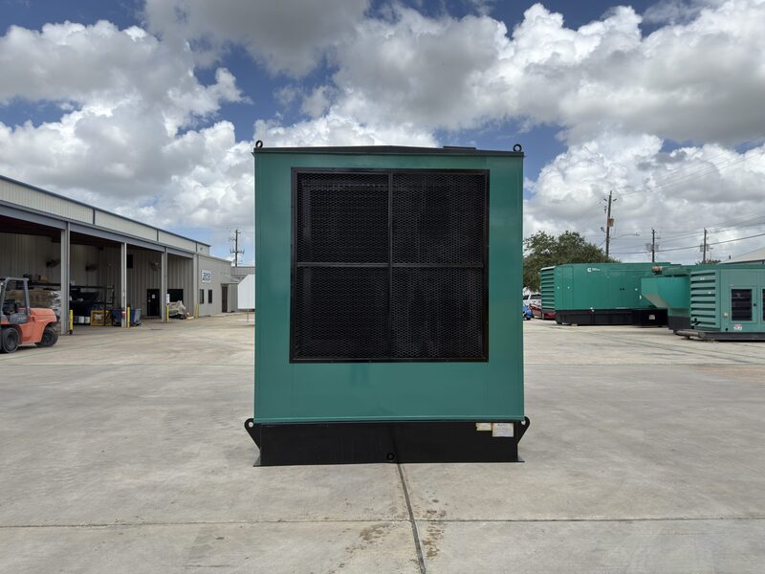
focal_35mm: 24
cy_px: 287
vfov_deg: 56.8
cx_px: 382
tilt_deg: +2.0
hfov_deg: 71.6
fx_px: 530
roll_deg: +1.9
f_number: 1.78
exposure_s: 1/3953
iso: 64
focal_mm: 6.76
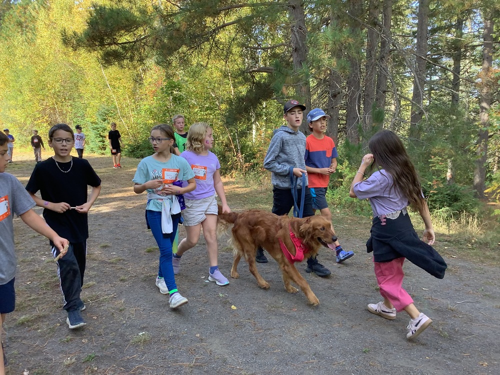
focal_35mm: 31
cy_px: 188
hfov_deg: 58.4
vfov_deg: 45.4
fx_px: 448
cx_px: 250
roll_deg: +1.3
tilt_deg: -7.7
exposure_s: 1/120
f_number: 2.4
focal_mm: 3.3
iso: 32
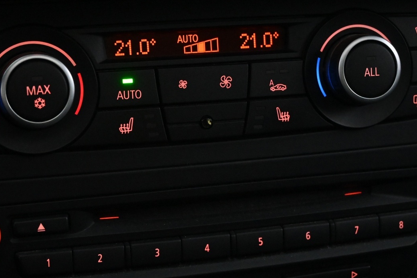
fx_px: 889
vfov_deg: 17.8
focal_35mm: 77
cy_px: 147
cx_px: 191
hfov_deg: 26.4
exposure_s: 1/50
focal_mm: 33
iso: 5000
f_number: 5
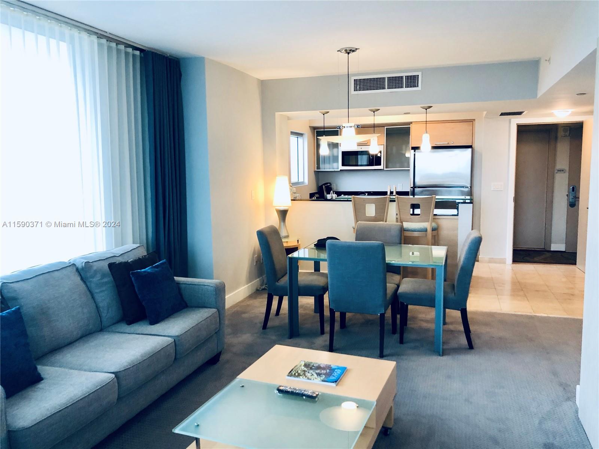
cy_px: 224
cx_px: 300
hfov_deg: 63.4
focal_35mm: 28
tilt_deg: -4.1
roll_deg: +1.0
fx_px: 485
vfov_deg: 49.7
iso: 40
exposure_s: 1/30
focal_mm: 4
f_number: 1.8
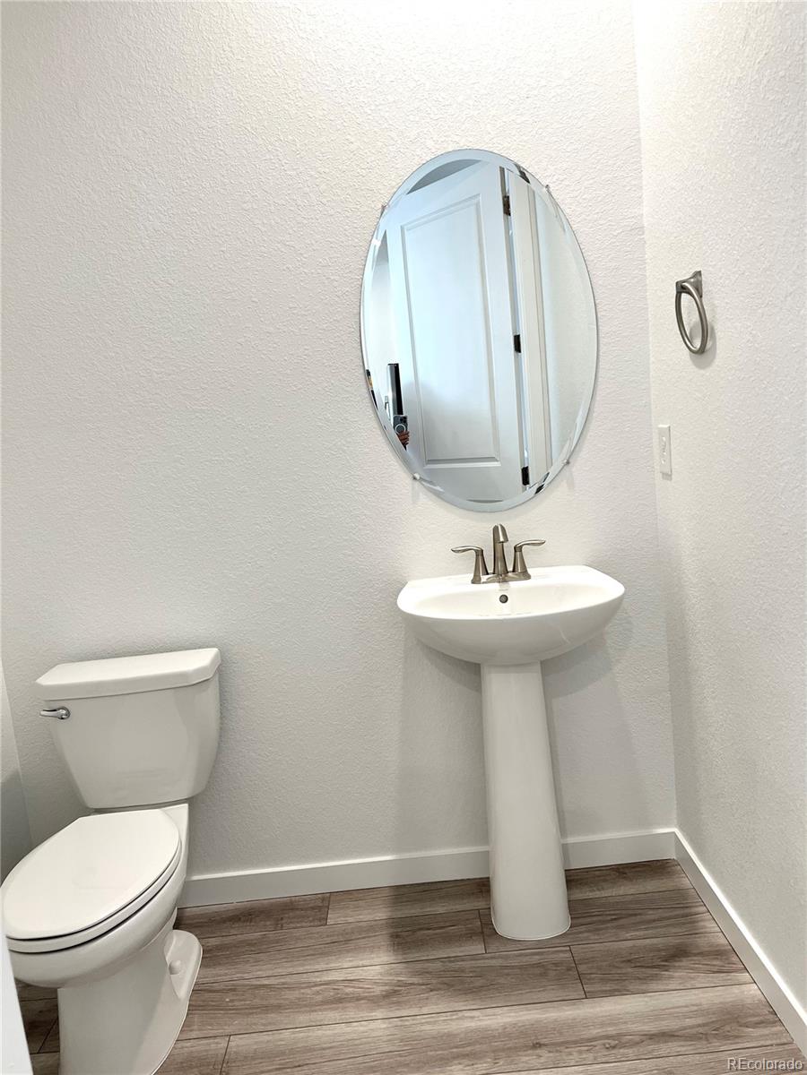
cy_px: 538
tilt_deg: -7.0
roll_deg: +6.4
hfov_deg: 53.1
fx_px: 808
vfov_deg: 67.3
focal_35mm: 26
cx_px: 404
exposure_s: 1/120
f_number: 1.5
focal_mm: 5.7
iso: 100
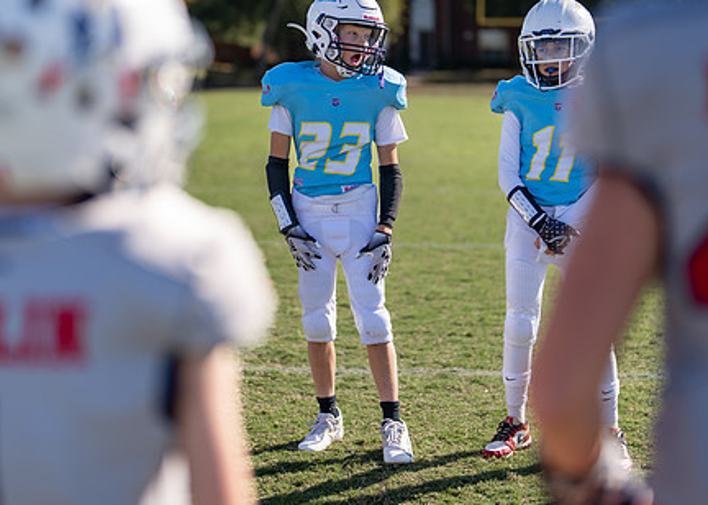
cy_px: 153
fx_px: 1567
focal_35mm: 78
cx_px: 344
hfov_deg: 25.5
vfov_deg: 18.2
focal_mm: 50
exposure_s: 1/5000
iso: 100
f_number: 1.2
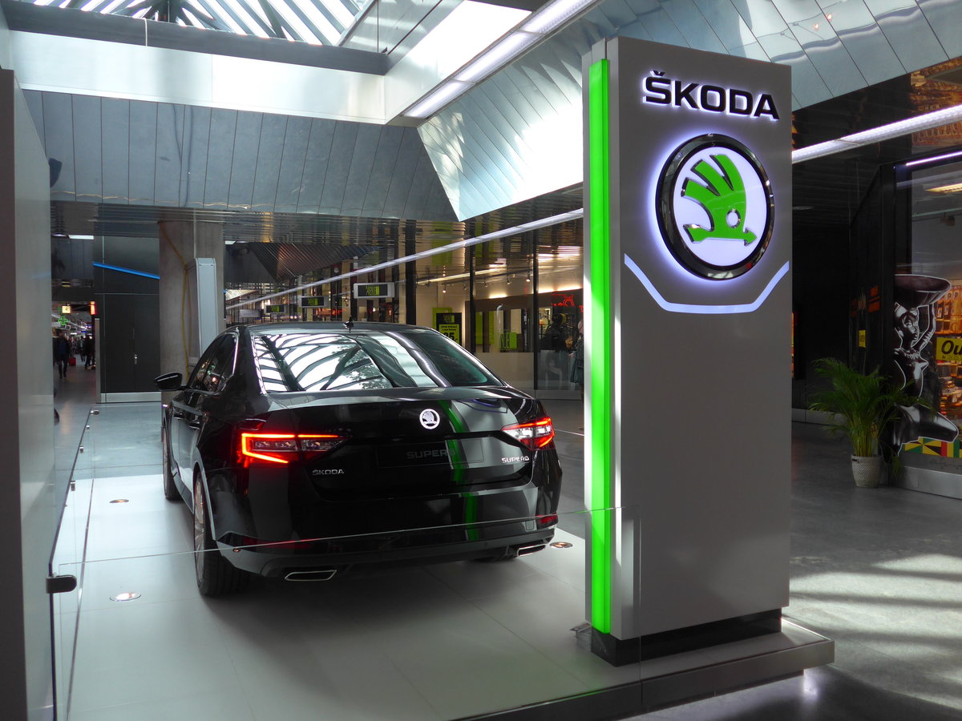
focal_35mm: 29
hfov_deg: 61.7
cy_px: 360
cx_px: 481
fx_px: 806
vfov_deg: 48.2
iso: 160
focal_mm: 6
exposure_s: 1/160
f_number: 2
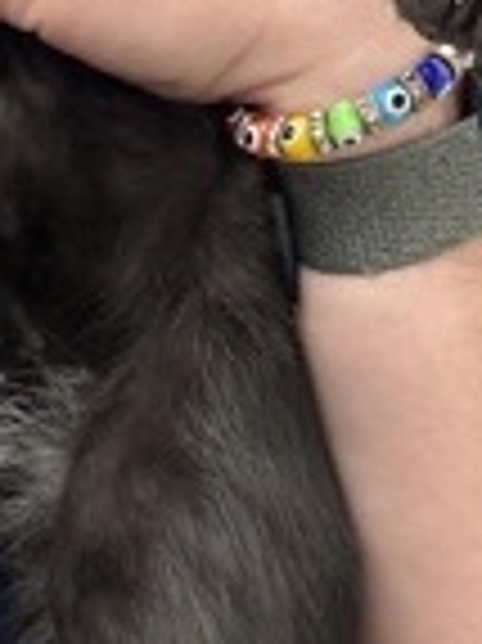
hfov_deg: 16.7
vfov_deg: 20.0
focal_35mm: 88
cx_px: 322
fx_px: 1636
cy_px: -239
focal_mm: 2.69
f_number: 1.9
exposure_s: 1/60
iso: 160
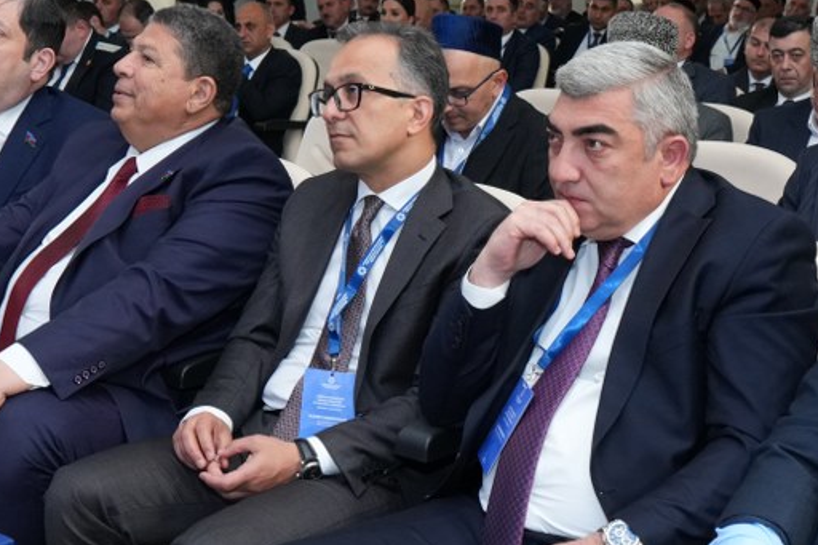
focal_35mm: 60
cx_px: 478
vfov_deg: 22.6
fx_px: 1363
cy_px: 280
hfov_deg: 33.3
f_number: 5
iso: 1600
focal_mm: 20
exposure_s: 1/160
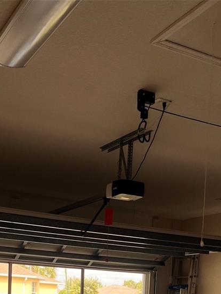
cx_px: 69
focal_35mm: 57
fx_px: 485
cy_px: 322
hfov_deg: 25.5
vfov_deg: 30.3
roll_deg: -1.6
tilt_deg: -1.7
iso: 40
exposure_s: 1/185
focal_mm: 5.1
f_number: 1.6
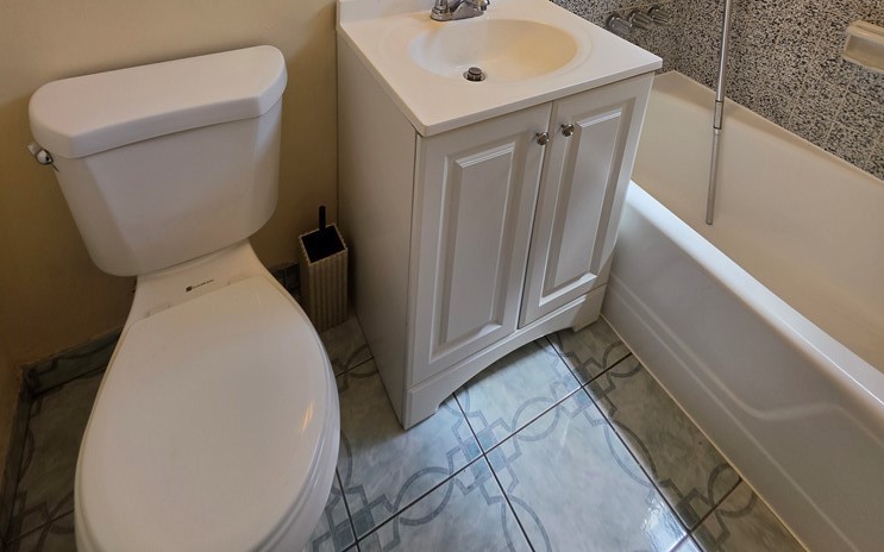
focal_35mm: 19
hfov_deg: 88.0
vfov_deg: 49.6
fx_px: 458
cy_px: -10
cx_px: 431
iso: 25
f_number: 1.9
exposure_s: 1/120
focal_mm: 2.2
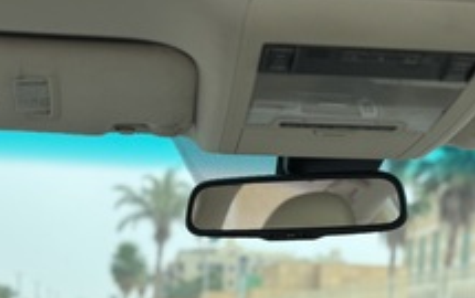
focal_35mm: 54
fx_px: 700
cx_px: 220
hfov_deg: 37.5
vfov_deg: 22.1
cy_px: 365
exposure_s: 1/1524
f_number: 1.78
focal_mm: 6.76
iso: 80
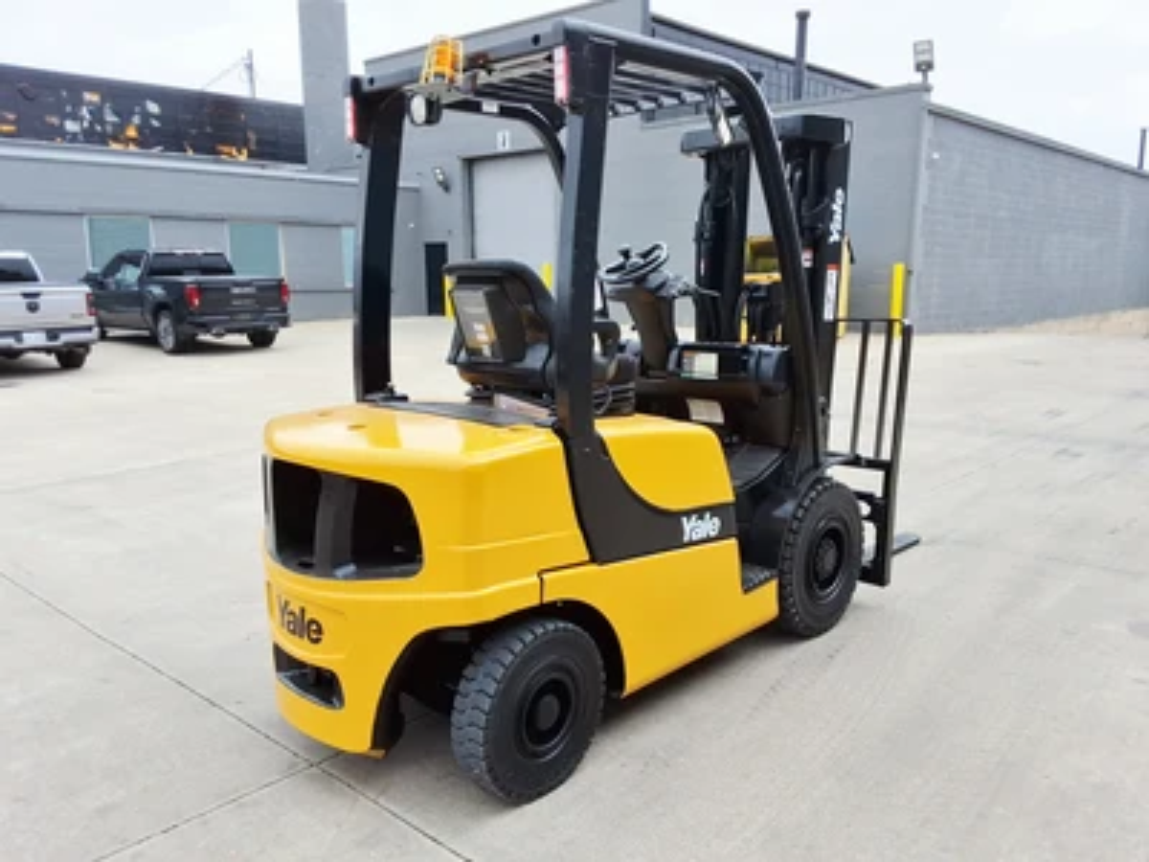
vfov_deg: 49.7
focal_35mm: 28
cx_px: 574
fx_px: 929
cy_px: 431
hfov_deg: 63.4
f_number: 1.9
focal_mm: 2.91
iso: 32
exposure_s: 1/641
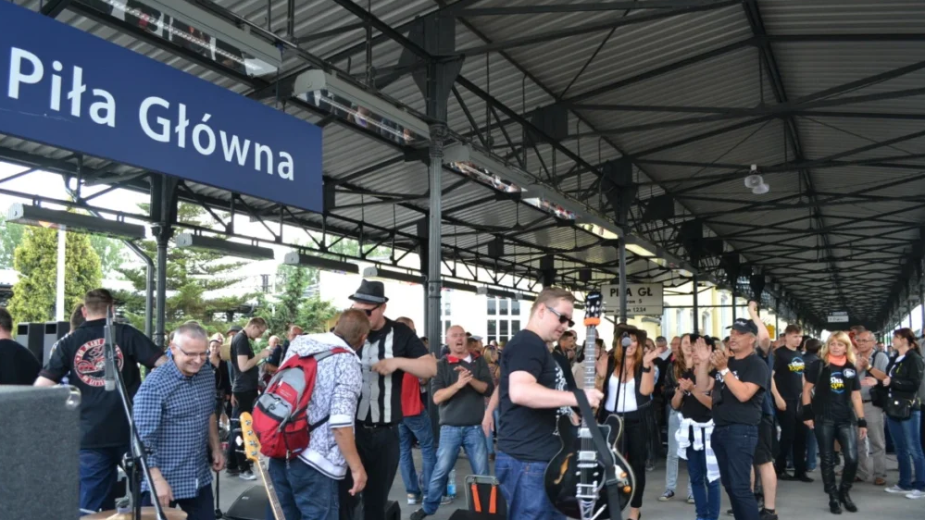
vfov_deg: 40.1
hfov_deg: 66.1
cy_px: 305
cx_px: 469
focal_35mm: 29
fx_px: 711
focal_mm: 18
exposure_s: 1/100
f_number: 5
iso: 400
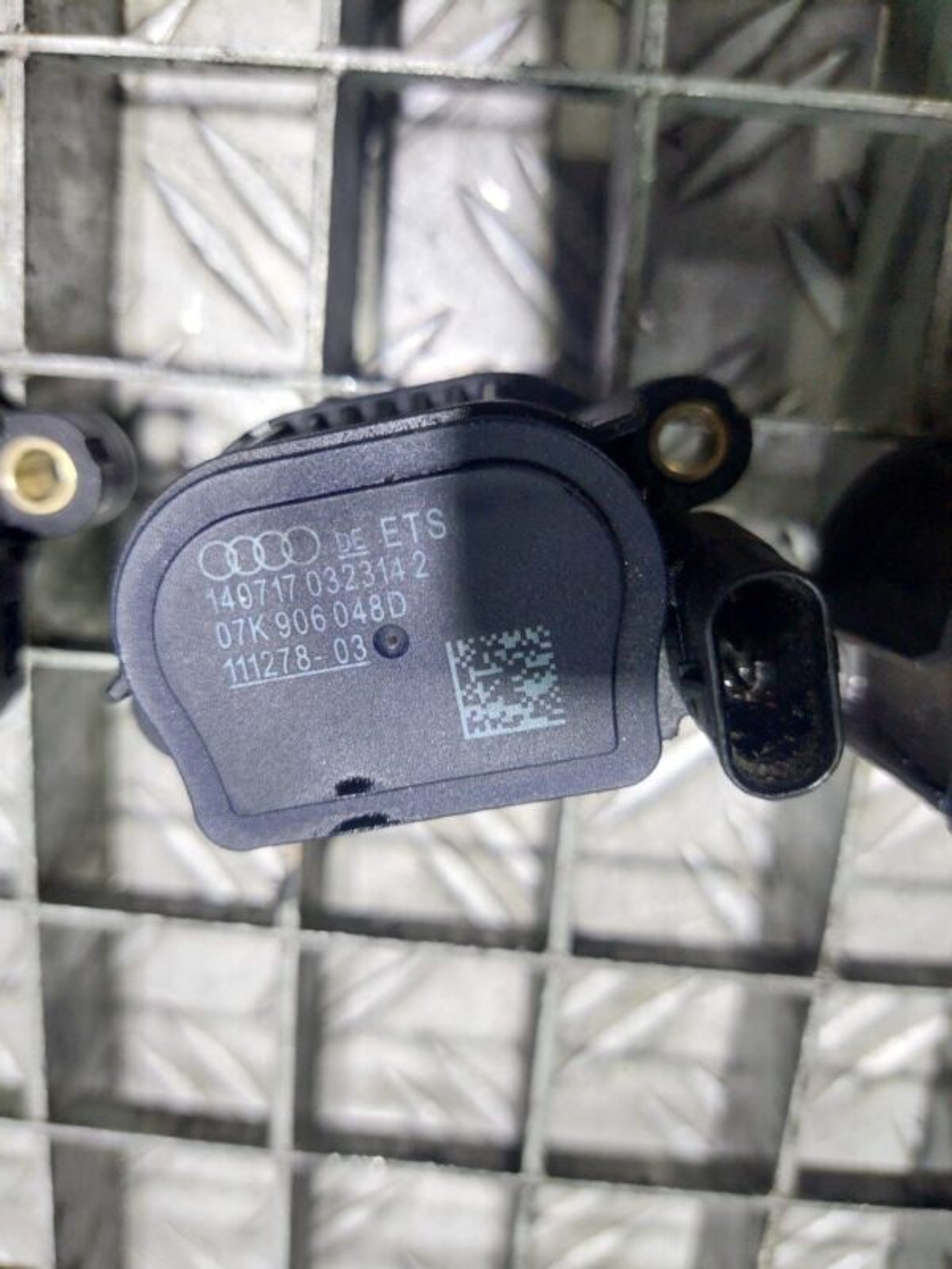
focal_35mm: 25
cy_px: 634
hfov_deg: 54.9
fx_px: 917
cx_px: 476
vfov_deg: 69.4
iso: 320
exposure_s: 1/50
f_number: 1.8
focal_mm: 5.23
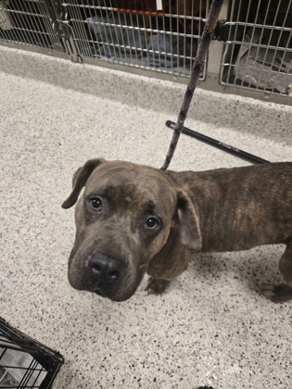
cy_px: 194
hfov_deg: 58.9
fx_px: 259
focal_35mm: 23
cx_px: 146
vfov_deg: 73.9
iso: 320
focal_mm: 5.4
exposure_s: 1/120
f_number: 1.8
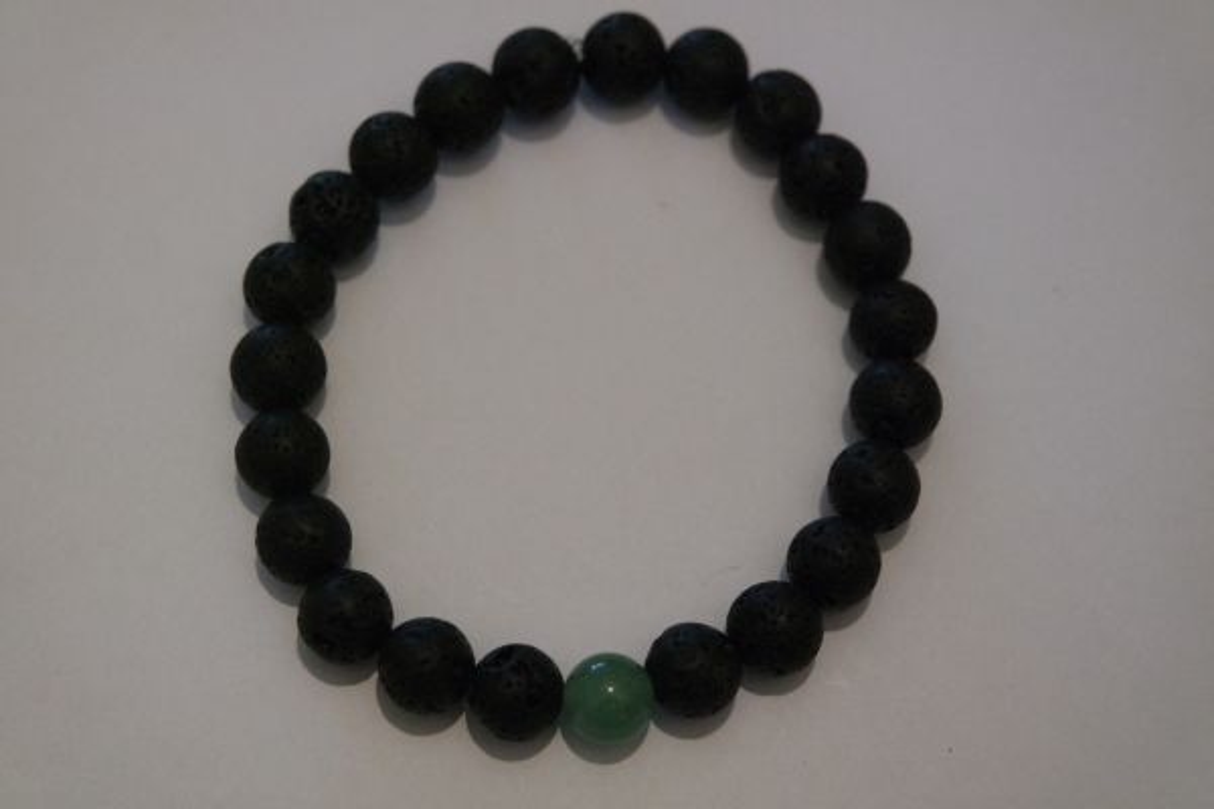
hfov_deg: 29.2
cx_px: 607
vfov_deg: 19.7
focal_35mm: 69
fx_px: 2327
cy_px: 404
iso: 3200
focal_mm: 45
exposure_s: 1/60
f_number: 5.6
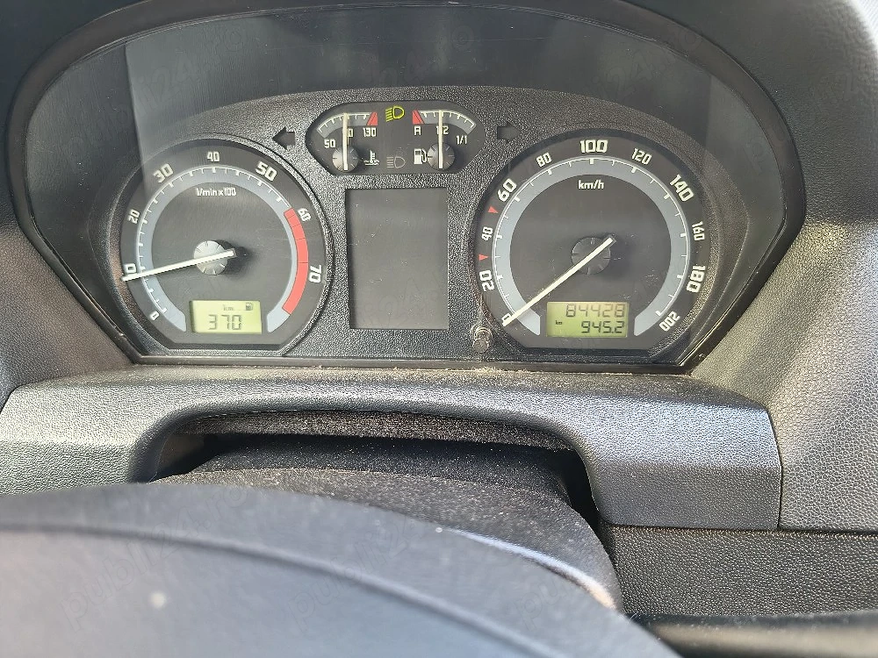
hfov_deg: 71.6
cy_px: 329
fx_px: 609
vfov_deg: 56.8
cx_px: 439
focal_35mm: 24
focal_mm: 5.56
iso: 684
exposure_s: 1/50.3
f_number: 1.8
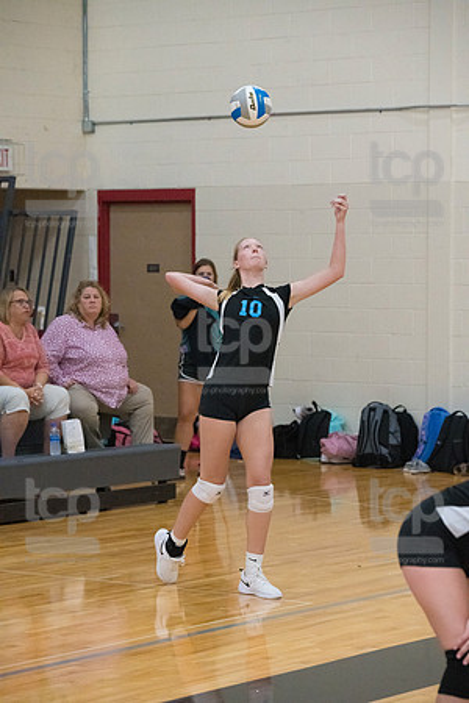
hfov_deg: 11.2
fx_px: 2384
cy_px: 352
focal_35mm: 122
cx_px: 234
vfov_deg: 16.8
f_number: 4.5
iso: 6400
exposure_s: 1/1000
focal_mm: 122
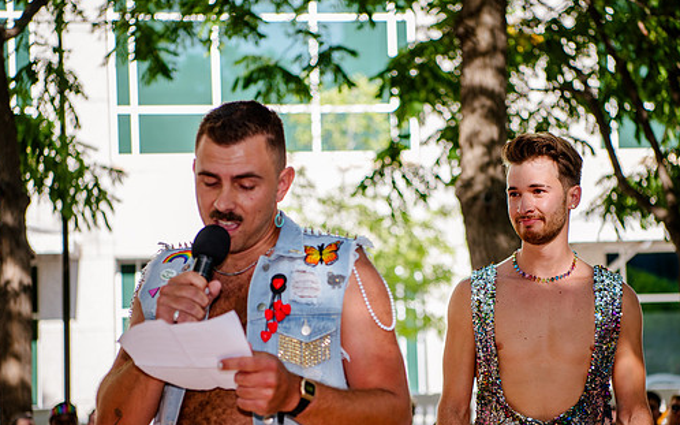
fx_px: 1538
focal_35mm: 83
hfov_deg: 24.9
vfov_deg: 15.7
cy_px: 256
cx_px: 389
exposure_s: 1/500
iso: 200
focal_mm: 70
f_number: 3.2
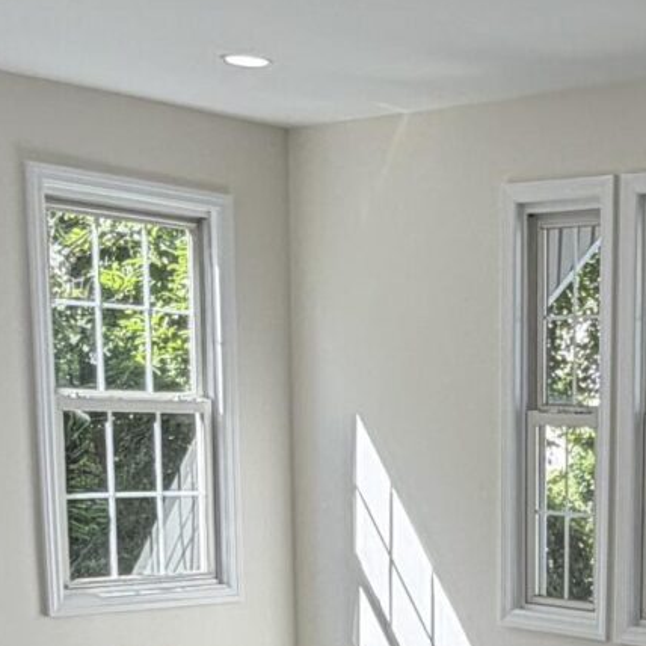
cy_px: 693
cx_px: 731
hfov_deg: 22.0
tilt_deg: -8.1
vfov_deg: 22.2
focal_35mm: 74
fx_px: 1562
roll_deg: -1.1
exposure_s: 1/167
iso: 50
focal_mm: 2.22
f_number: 2.2
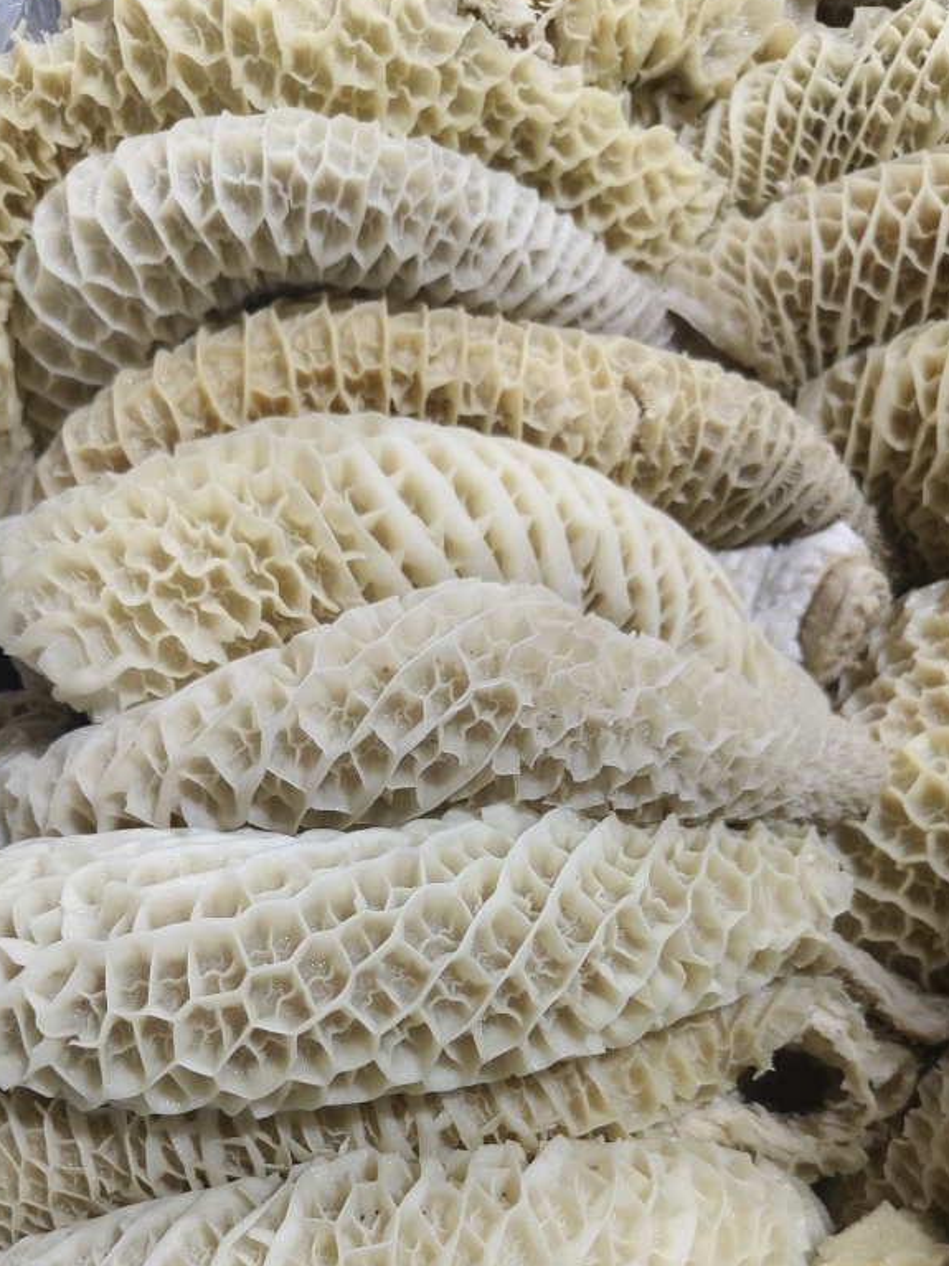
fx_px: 1170
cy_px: 856
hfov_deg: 44.1
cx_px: 457
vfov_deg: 55.5
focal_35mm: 32
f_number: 1.88
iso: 846
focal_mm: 5.6
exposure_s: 1/50
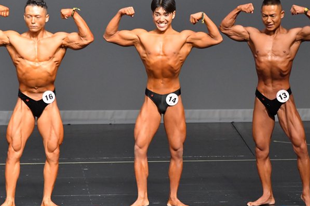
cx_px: 193
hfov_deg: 5.0
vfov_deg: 3.3
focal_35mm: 411
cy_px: 104
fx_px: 3536
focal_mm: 210
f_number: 5.6
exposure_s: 1/400
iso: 7200
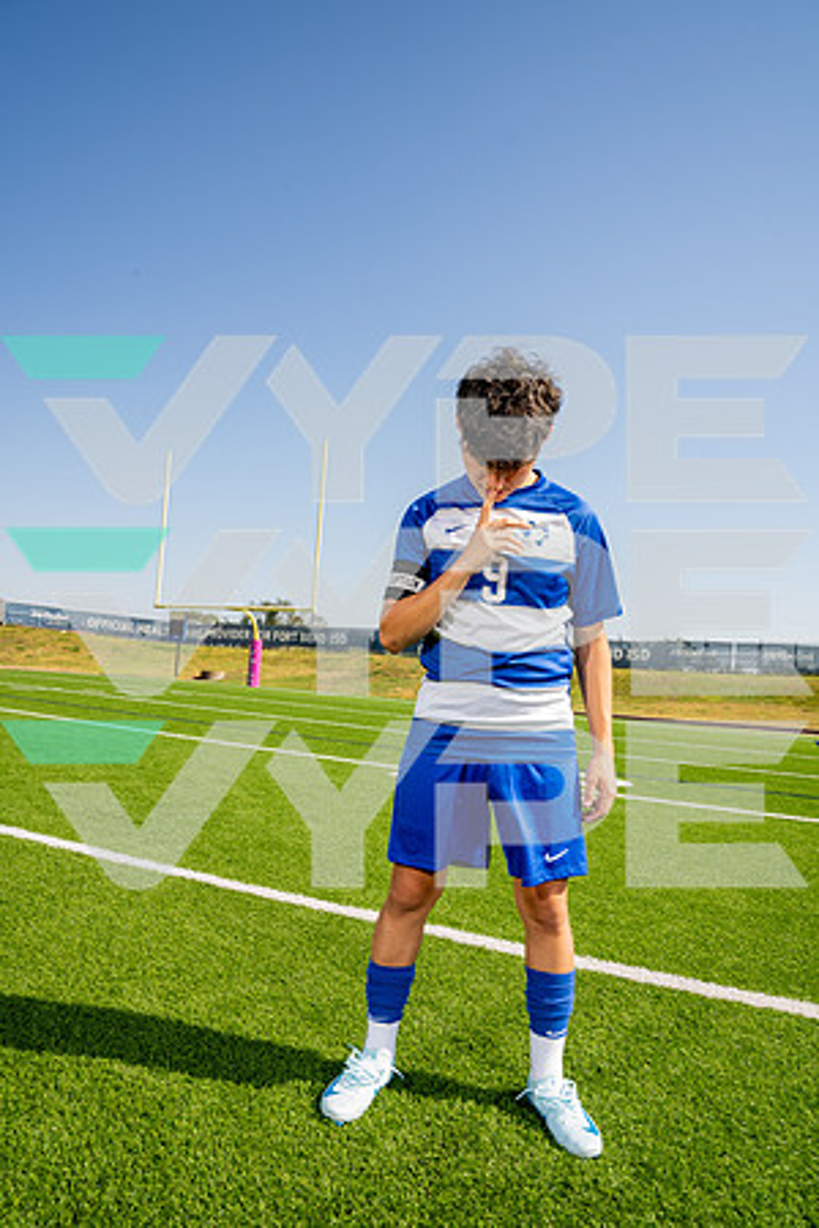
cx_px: 410
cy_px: 614
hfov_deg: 53.1
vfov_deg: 73.7
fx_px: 819
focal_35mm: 24
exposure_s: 1/125
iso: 50
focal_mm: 24
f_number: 7.1
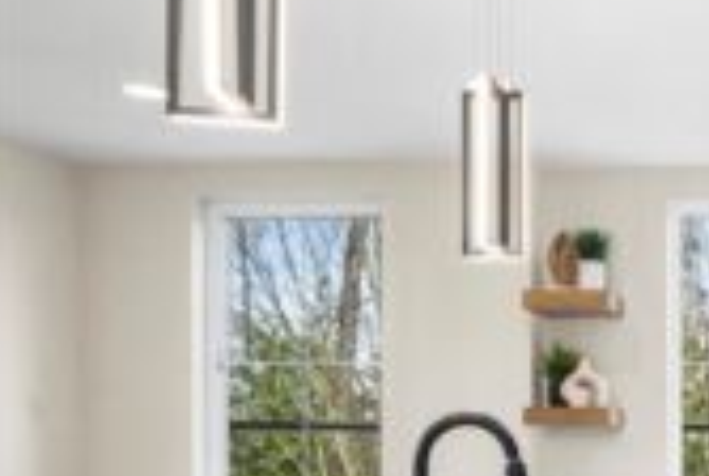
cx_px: 836
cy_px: 431
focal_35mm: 55
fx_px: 1085
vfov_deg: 24.0
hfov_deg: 30.9
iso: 200
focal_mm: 23
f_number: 7.1
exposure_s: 1/60
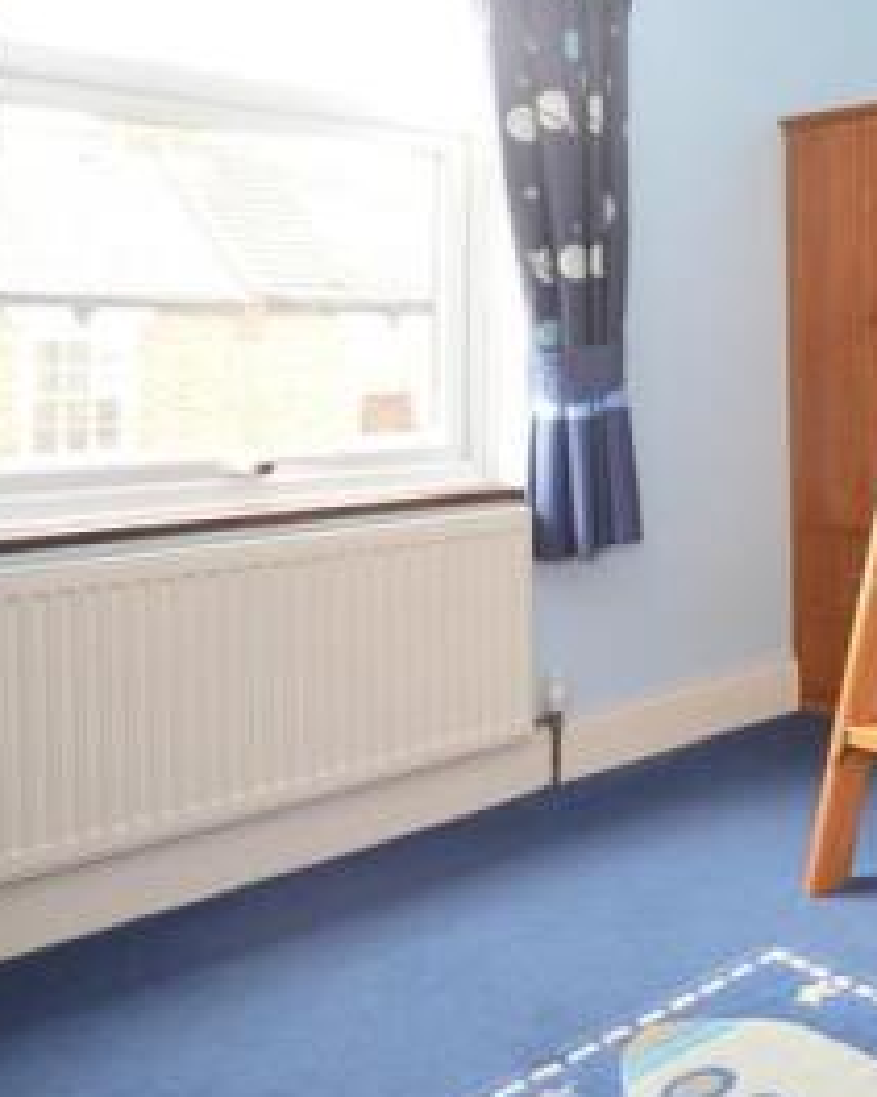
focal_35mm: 35
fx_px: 1136
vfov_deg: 50.1
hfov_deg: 32.0
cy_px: 322
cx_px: 1143
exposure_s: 1/30
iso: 400
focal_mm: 10
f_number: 5.6
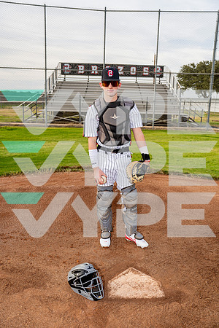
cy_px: 164
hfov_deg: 40.0
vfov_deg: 57.2
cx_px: 110
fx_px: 301
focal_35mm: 33
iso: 100
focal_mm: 33
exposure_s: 1/250
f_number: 4
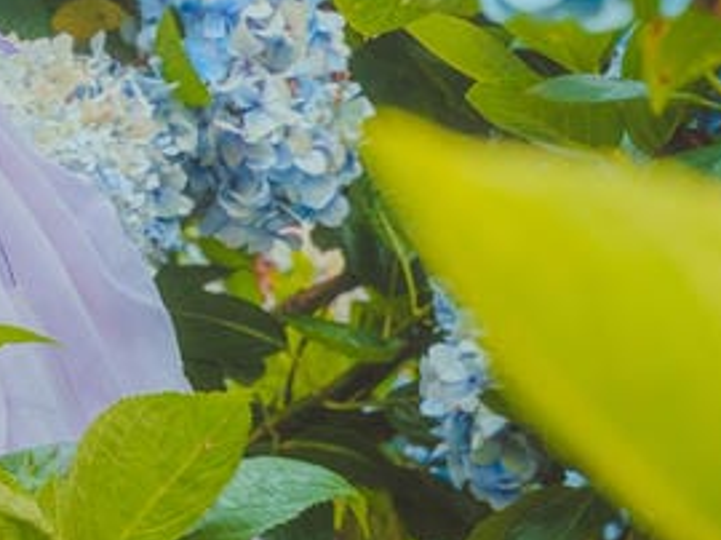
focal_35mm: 214
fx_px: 4453
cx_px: -457
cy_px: -476
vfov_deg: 6.7
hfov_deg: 9.0
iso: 250
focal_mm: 50
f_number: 5.6
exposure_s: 1/200
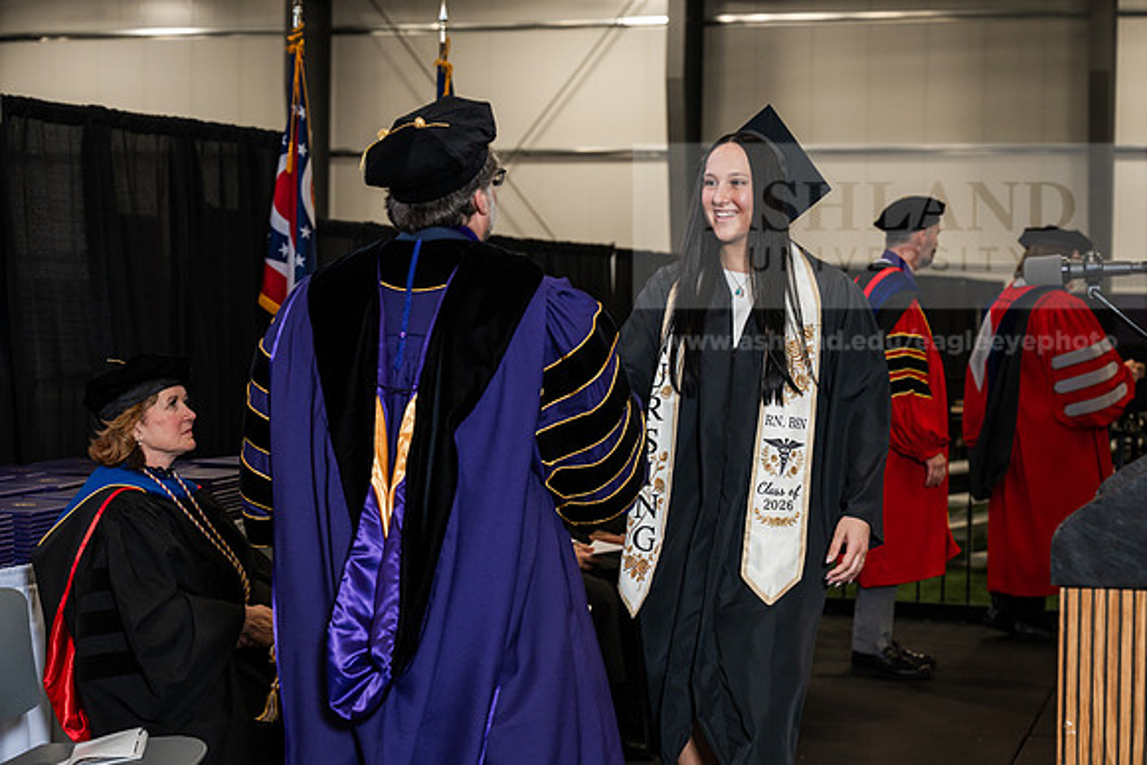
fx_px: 2231
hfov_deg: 28.8
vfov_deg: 19.5
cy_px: 382
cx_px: 574
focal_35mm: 70
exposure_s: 1/200
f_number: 4.5
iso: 1250
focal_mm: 70
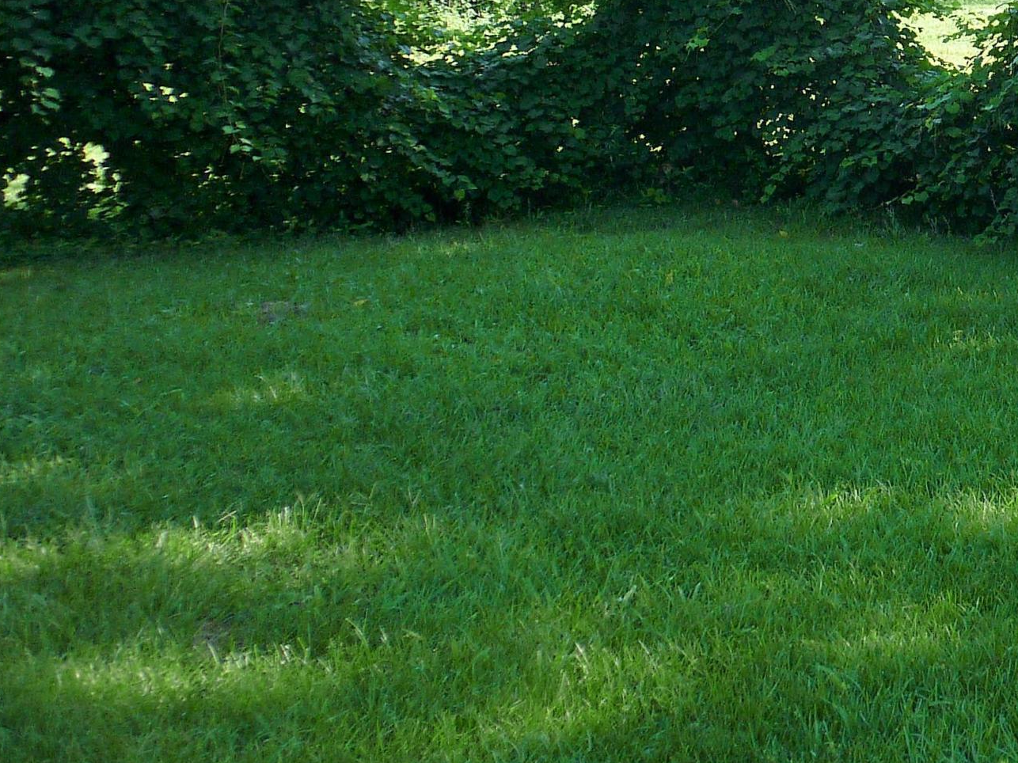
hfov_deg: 23.5
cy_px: -49
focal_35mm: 77
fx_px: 2264
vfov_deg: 18.5
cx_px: 1165
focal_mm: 5.5
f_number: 2.8
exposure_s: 1/200
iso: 80
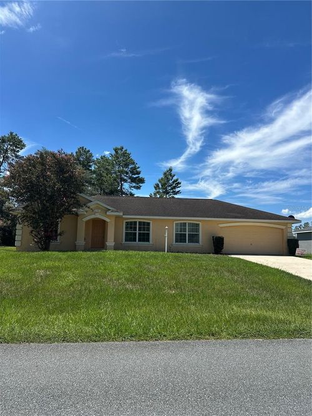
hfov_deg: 56.8
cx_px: 156
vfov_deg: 71.6
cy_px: 208
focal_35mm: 24
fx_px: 289
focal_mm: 6.86
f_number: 1.78
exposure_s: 1/5000
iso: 80
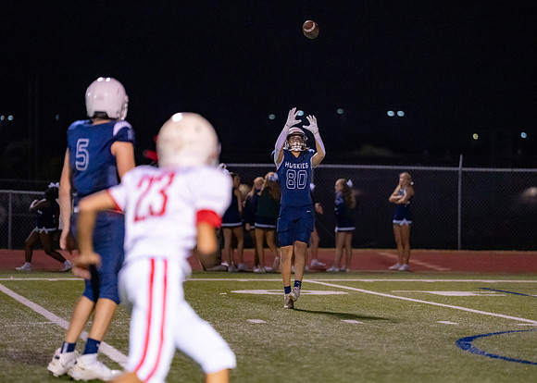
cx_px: 301
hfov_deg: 8.9
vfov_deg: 6.4
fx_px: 3435
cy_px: 211
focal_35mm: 225
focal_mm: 188
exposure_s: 1/1000
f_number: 2.8
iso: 5000
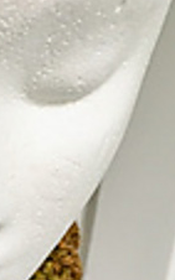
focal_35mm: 87
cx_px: -96
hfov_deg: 14.0
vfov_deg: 21.4
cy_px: 372
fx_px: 665
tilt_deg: -28.0
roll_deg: -1.8
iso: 32
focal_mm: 4.15
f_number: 2.2
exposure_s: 1/30
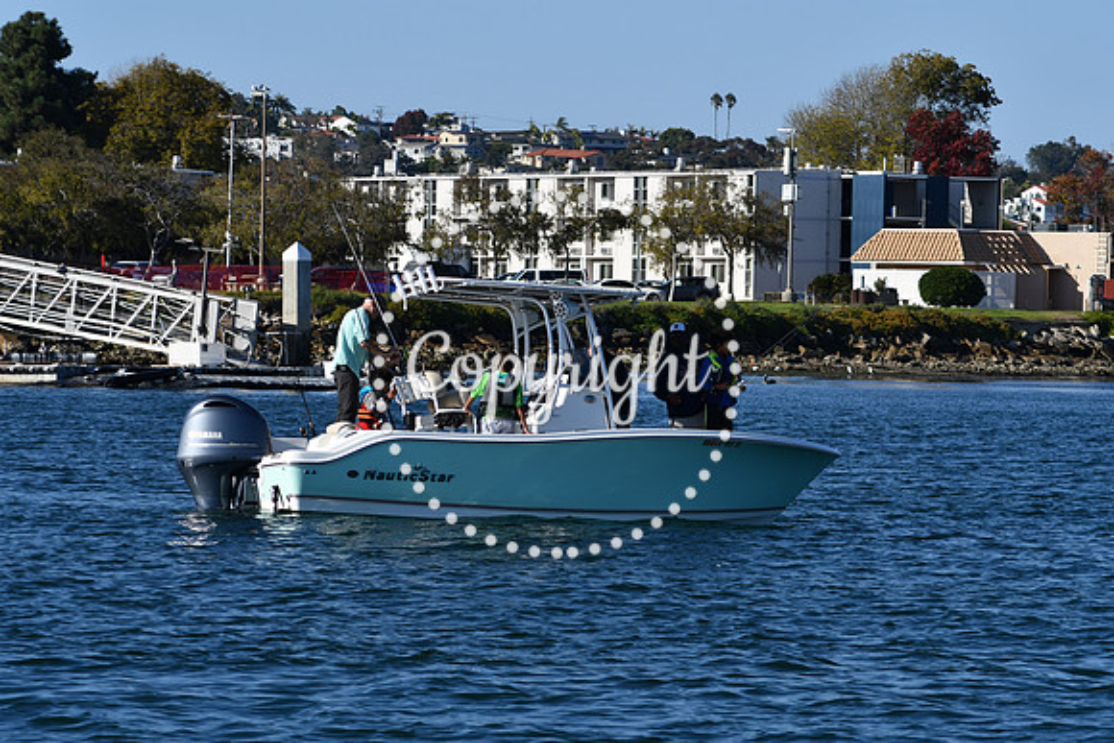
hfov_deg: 10.5
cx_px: 557
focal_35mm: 195
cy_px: 372
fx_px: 6035
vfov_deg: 7.0
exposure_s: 1/500
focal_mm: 130
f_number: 8
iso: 125
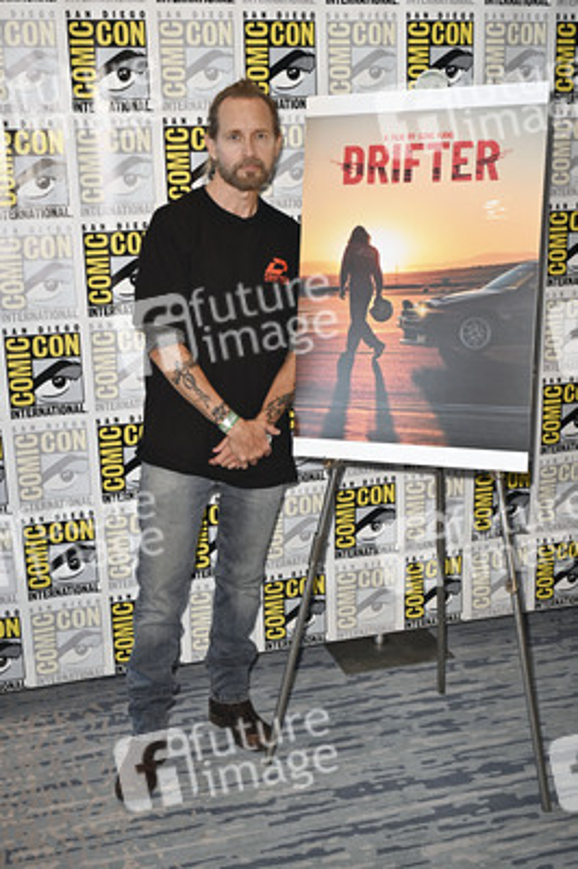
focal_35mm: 35
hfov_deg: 37.8
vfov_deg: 54.5
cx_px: 289
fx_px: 844
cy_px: 434
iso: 1250
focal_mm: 35
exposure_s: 1/250
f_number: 5
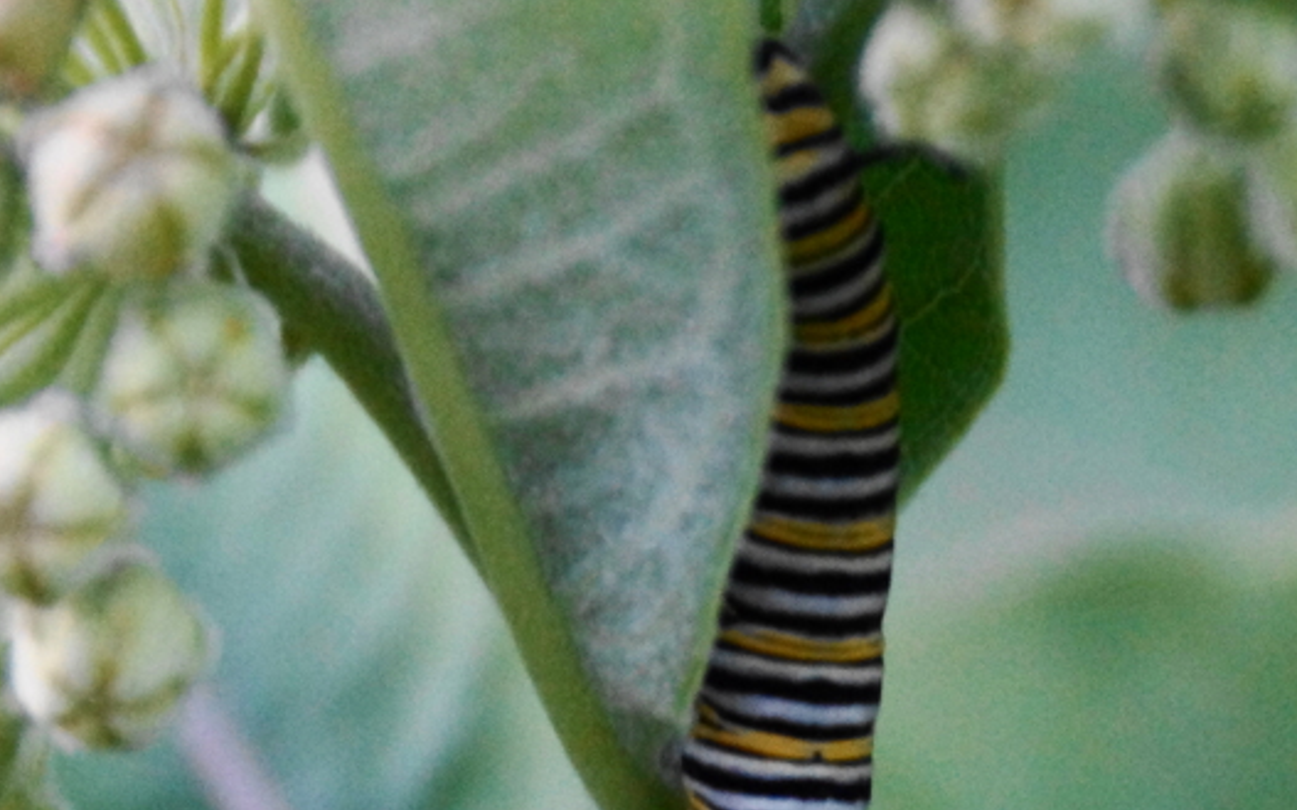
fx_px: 15371
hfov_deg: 4.8
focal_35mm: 435
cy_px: 724
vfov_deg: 3.0
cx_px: 880
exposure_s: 1/40
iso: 1600
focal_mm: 150
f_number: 6.3
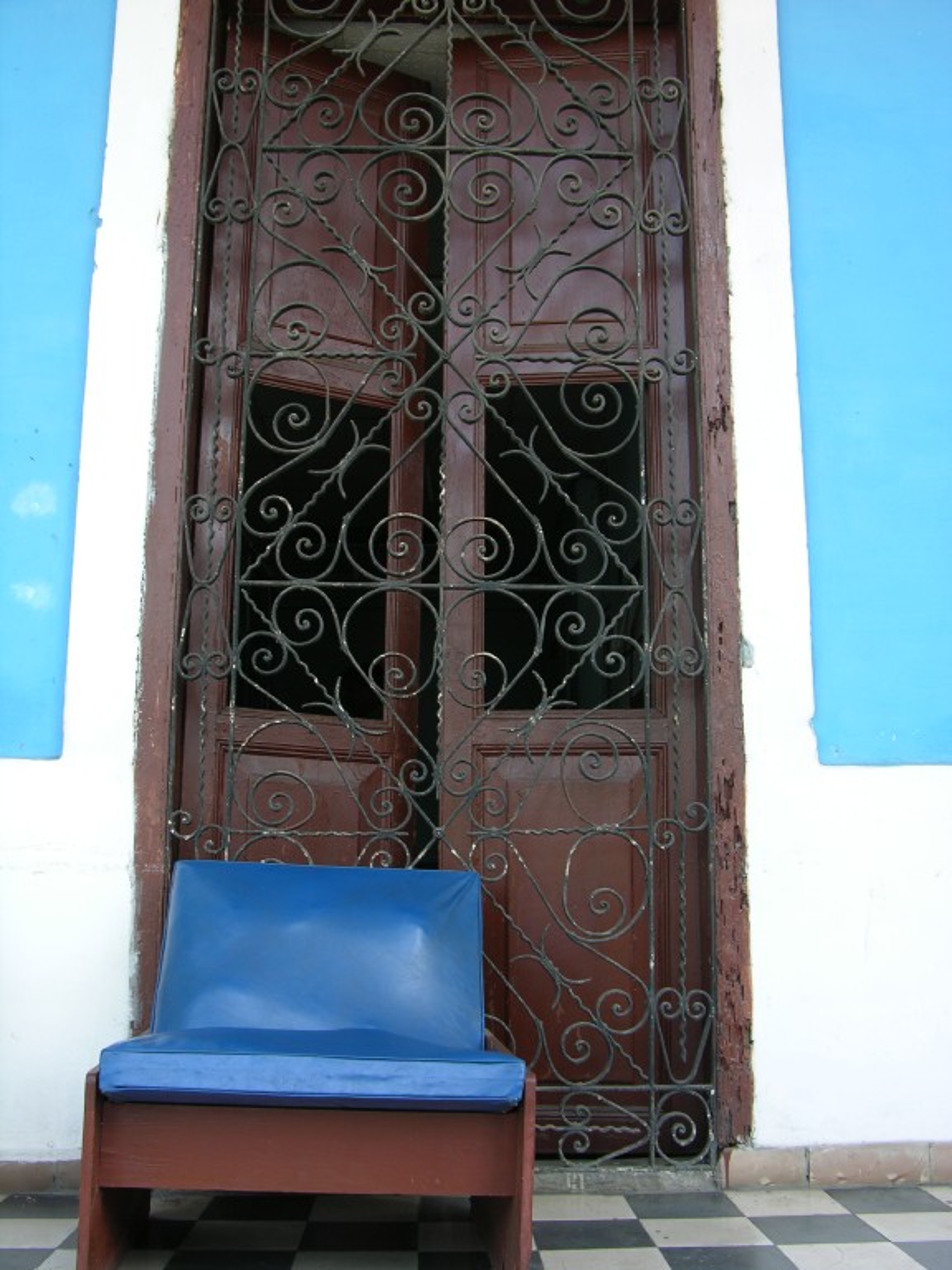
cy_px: 635
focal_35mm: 35
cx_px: 476
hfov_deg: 40.7
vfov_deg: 52.6
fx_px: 1283
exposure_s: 1/56.6
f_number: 4
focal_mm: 8.9
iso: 50
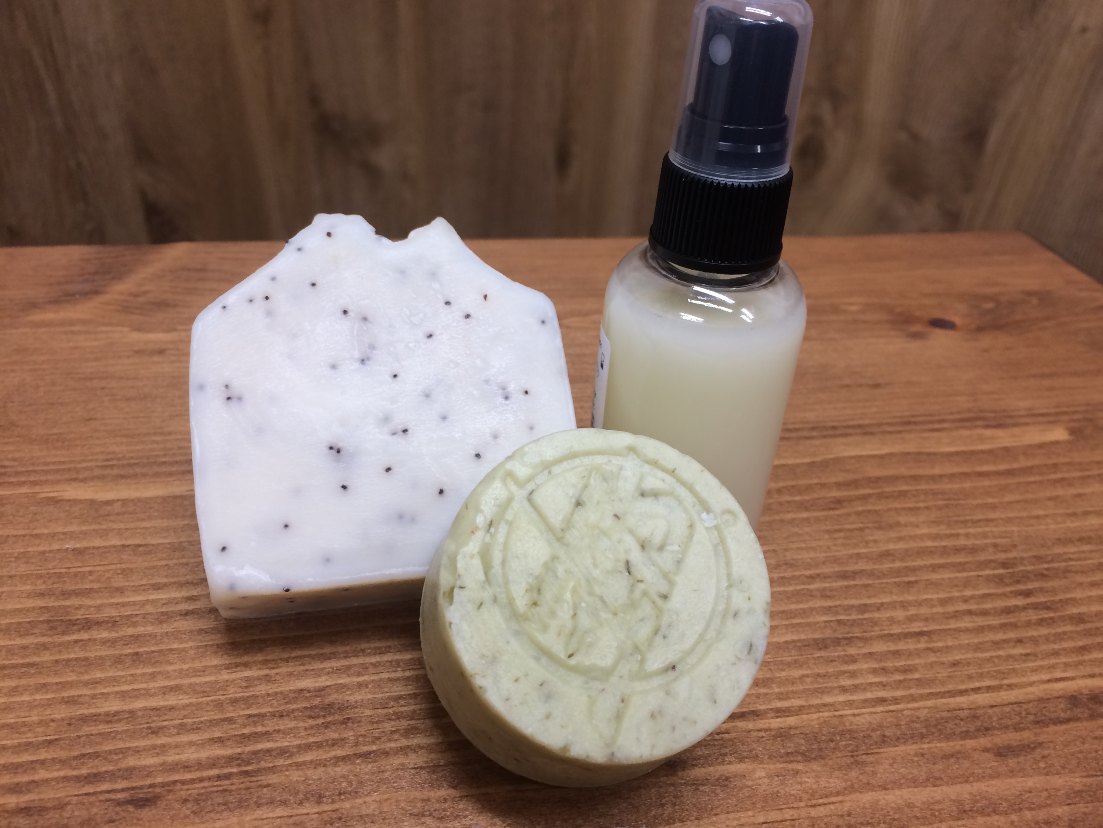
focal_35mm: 29
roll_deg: -5.6
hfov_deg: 61.7
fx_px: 924
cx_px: 552
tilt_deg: -32.3
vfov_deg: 48.2
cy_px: 414
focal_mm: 4.15
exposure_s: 1/30
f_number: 2.2
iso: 40
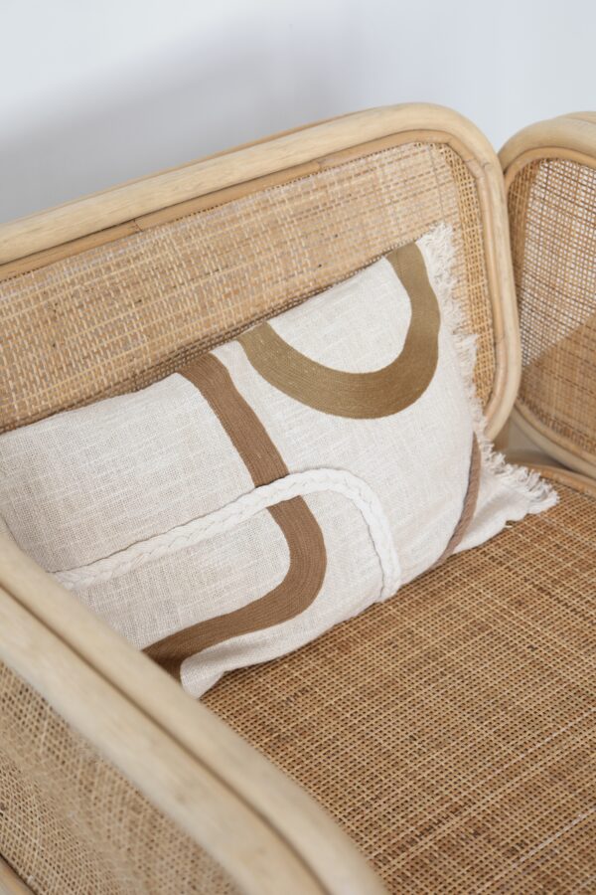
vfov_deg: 33.9
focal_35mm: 59
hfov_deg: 23.0
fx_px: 1465
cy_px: 448
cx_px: 298
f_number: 4
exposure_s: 1/52
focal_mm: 39.3
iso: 250
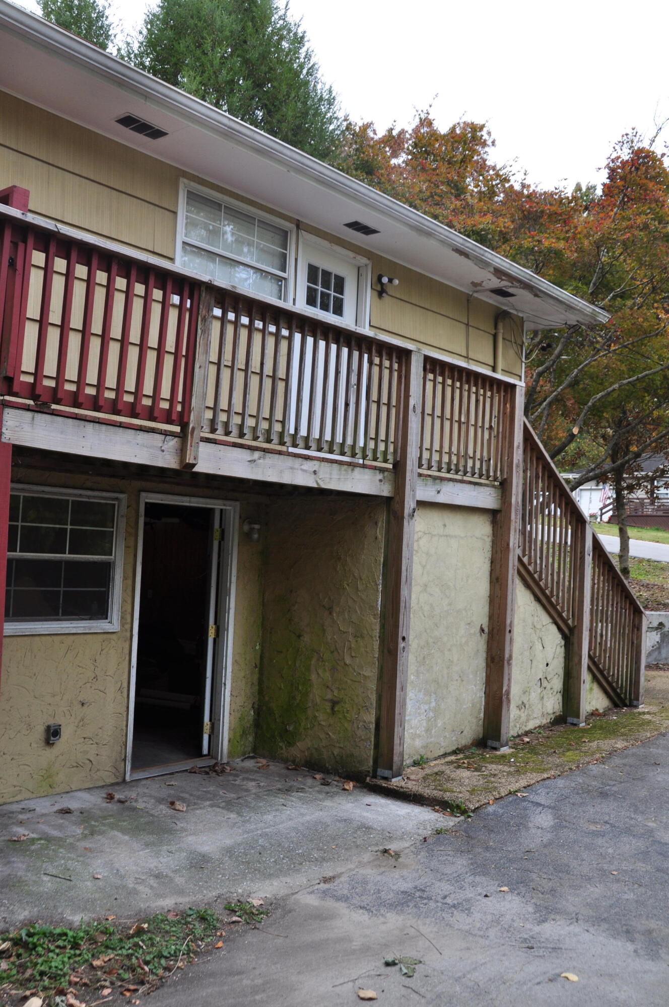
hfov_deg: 39.9
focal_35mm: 33
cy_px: 504
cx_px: 334
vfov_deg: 57.3
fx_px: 922
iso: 200
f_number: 8
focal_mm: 22
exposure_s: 1/80
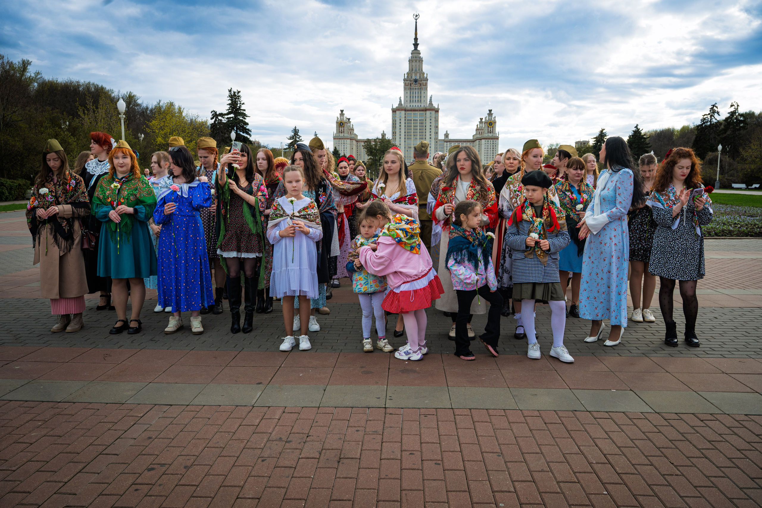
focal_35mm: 30
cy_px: 254
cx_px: 381
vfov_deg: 44.3
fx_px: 624
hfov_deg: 62.8
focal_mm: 29.5
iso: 160
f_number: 8
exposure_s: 1/250
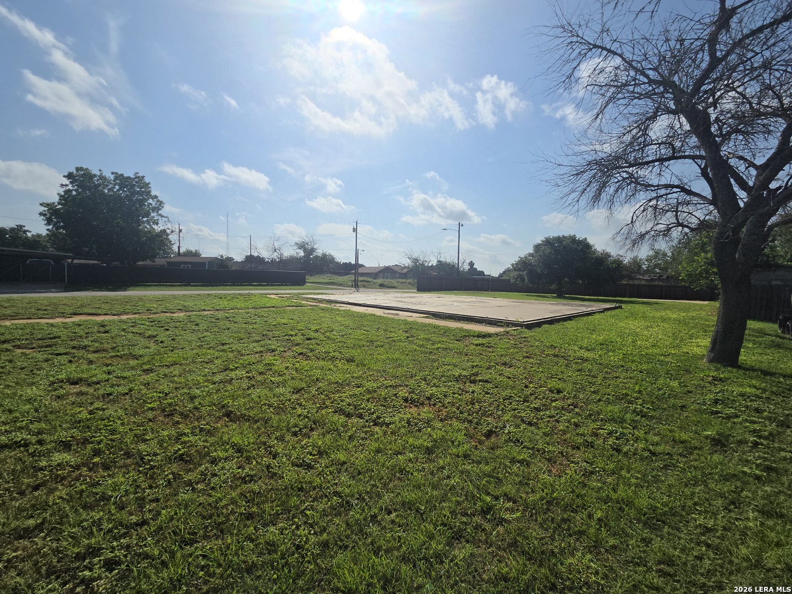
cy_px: 297
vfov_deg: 89.9
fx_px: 297
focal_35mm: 13
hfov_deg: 106.2
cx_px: 396
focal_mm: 2.2
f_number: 2.2
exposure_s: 1/11271
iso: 50
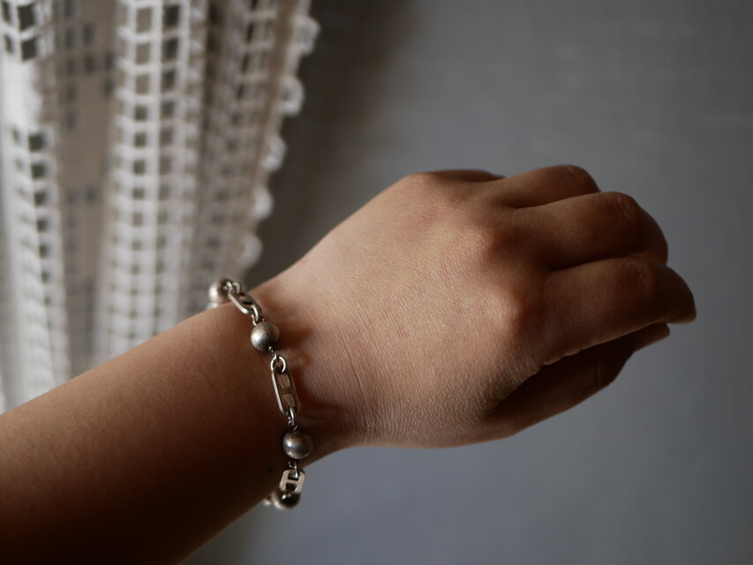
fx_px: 1088
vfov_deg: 29.1
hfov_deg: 38.2
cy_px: 282
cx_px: 376
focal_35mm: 50
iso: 200
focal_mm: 25
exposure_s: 1/160
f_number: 2.2
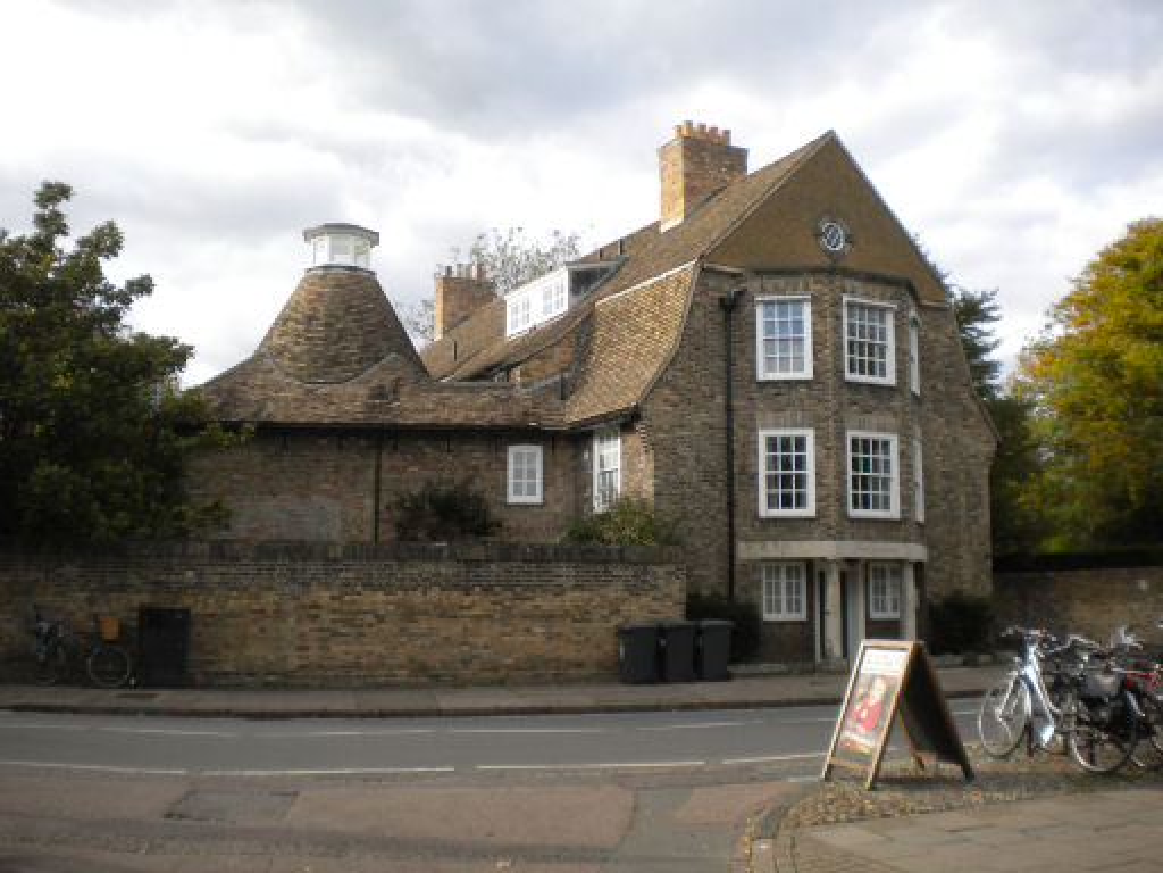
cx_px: 582
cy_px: 436
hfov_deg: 52.6
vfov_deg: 40.7
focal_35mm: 35
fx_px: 1176
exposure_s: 1/186
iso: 80
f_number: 4.6
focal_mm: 6.3
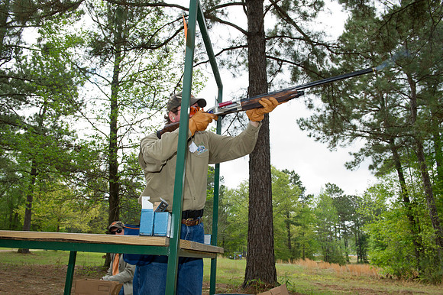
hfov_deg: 60.3
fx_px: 381
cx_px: 222
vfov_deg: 42.3
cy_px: 148
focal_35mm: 31
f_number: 8
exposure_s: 1/250
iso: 400
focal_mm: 31
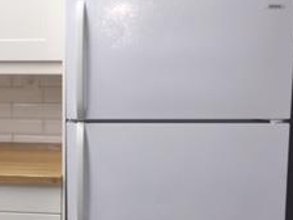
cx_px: -14
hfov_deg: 22.5
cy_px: 141
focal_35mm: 83
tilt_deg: -12.2
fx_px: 703
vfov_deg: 17.7
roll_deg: +0.7
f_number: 2.2
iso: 40
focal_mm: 4.15
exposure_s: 1/30
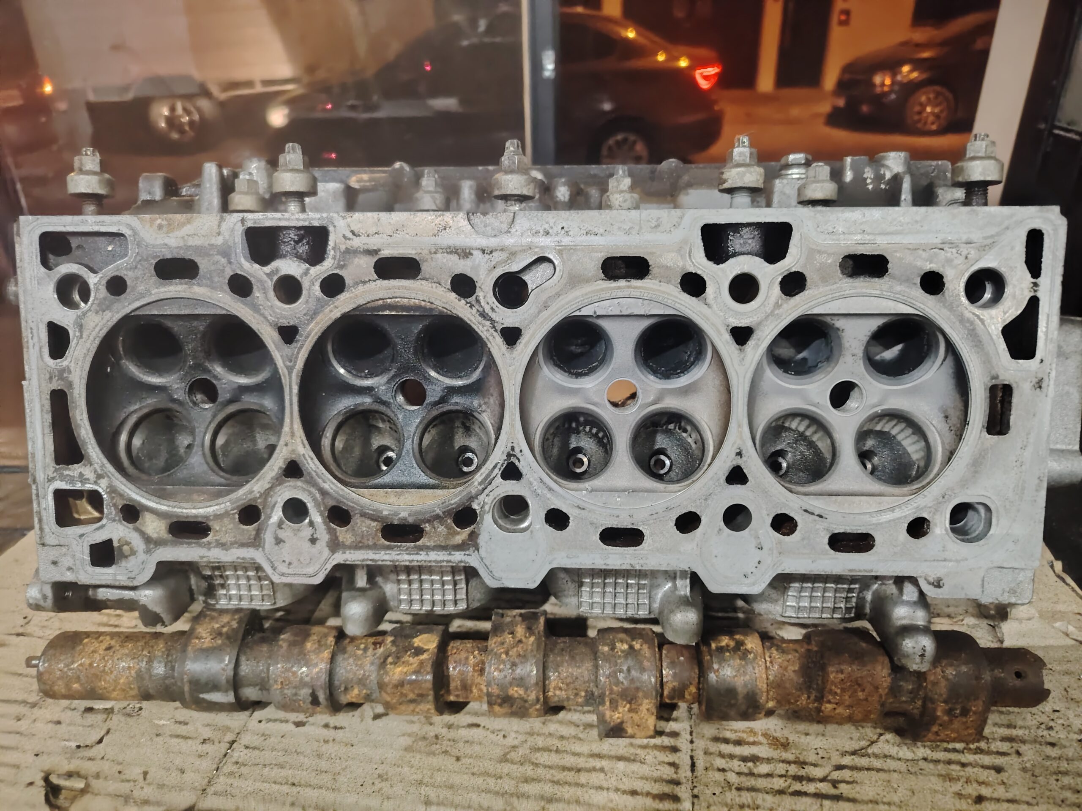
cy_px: 406
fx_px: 750
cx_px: 541
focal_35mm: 24
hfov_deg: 71.6
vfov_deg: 56.8
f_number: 1.75
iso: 7552
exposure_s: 1/100
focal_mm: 5.25
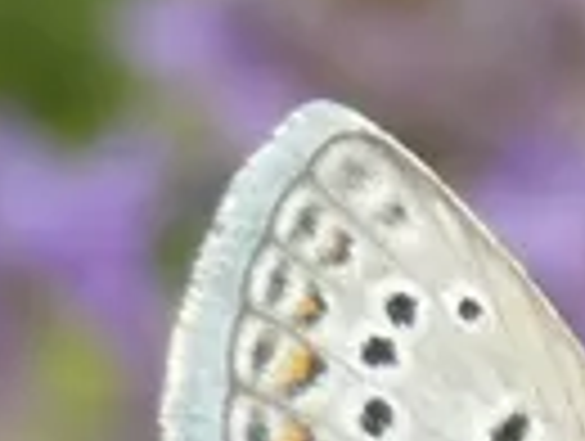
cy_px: 801
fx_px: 11750
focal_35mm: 694
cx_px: 688
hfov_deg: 2.8
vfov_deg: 2.1
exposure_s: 1/200
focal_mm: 25.2
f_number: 5.3
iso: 80
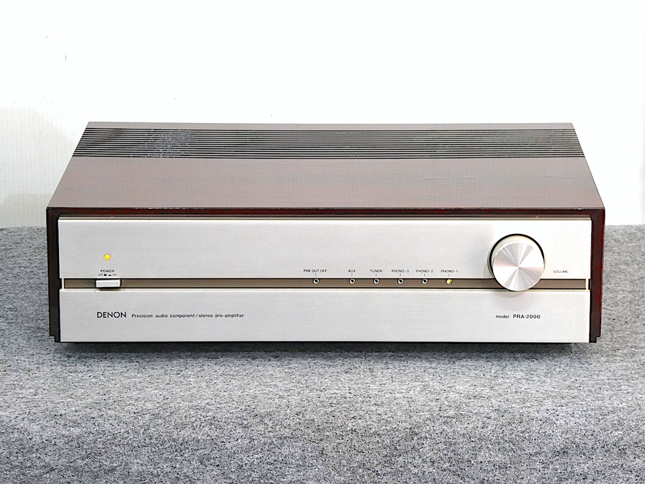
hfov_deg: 15.9
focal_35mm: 124
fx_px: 2310
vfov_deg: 12.0
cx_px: 322
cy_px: 242
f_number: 5.2
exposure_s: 1/15
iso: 200
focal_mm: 22.3
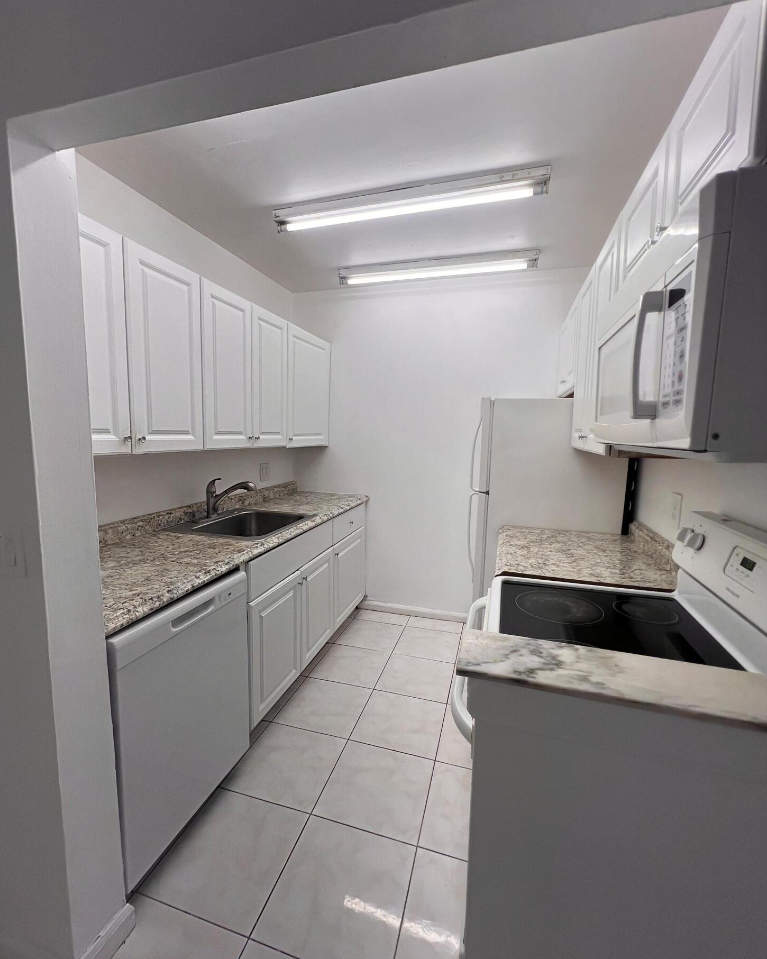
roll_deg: -0.9
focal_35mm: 14
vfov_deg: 100.7
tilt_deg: -5.7
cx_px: 375
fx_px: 397
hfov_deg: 88.0
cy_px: 482
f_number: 1.8
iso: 32
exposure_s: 1/120
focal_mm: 1.57
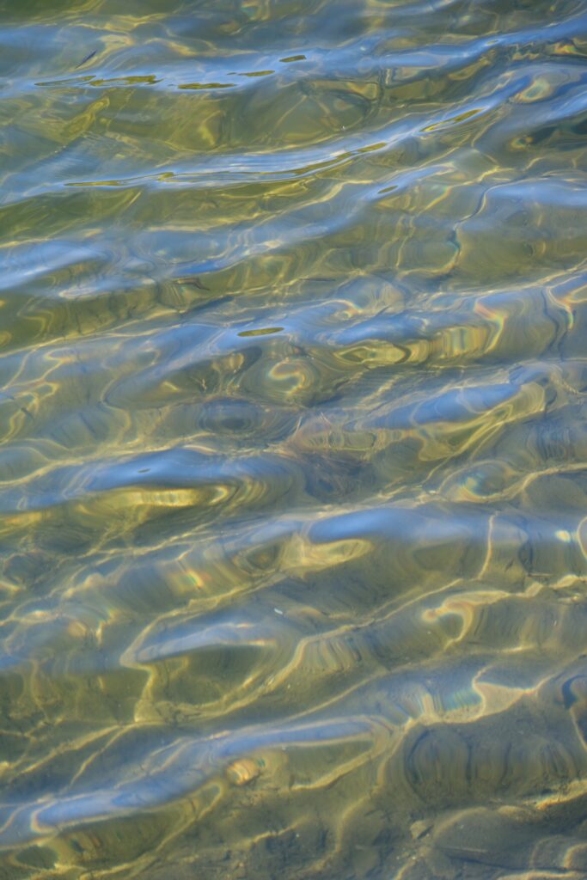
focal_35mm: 203
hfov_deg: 6.8
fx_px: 4963
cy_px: 440
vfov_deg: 10.1
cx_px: 294
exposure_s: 1/200
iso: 320
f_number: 5.6
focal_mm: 135
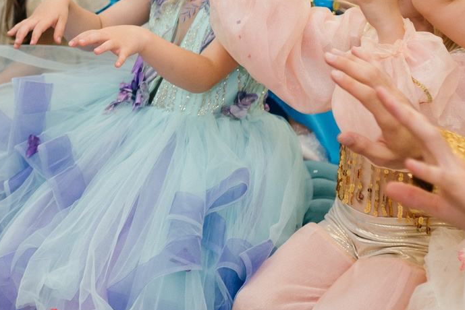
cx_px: -127
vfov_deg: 10.5
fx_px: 1680
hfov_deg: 15.1
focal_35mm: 130
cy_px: 22
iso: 500
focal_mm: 35
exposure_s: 1/100
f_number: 2.2
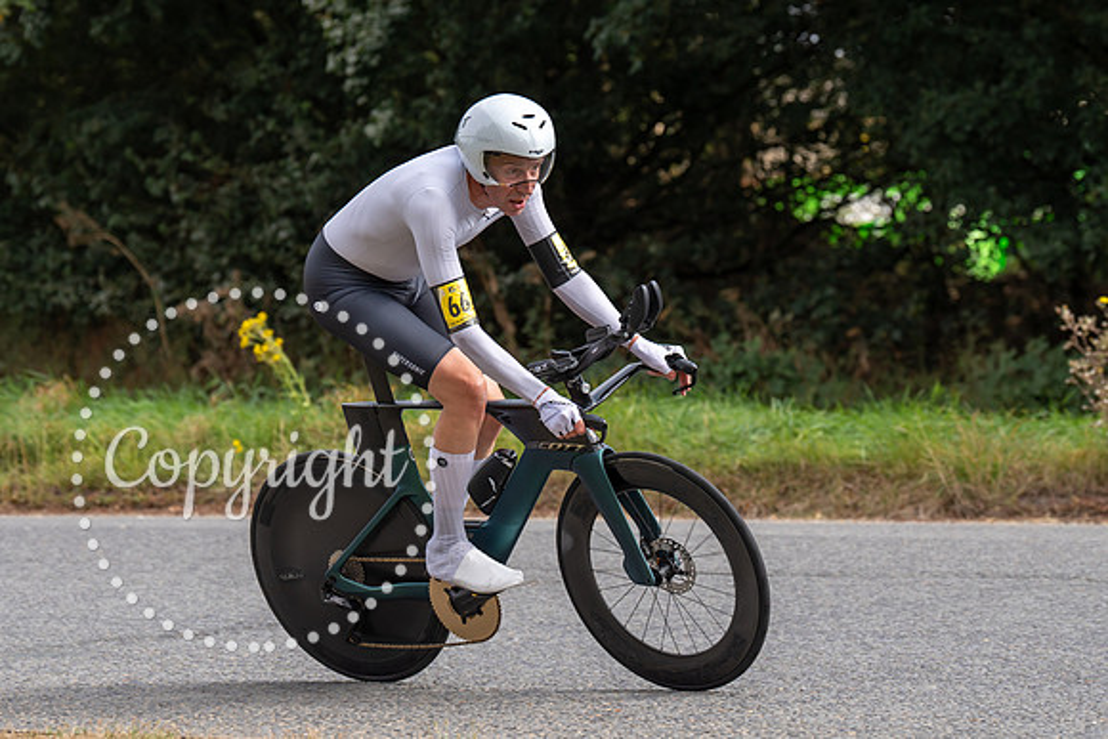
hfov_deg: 11.7
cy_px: 237
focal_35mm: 176
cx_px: 512
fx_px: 5409
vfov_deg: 7.8
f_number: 4
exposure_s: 1/1000
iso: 125
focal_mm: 125
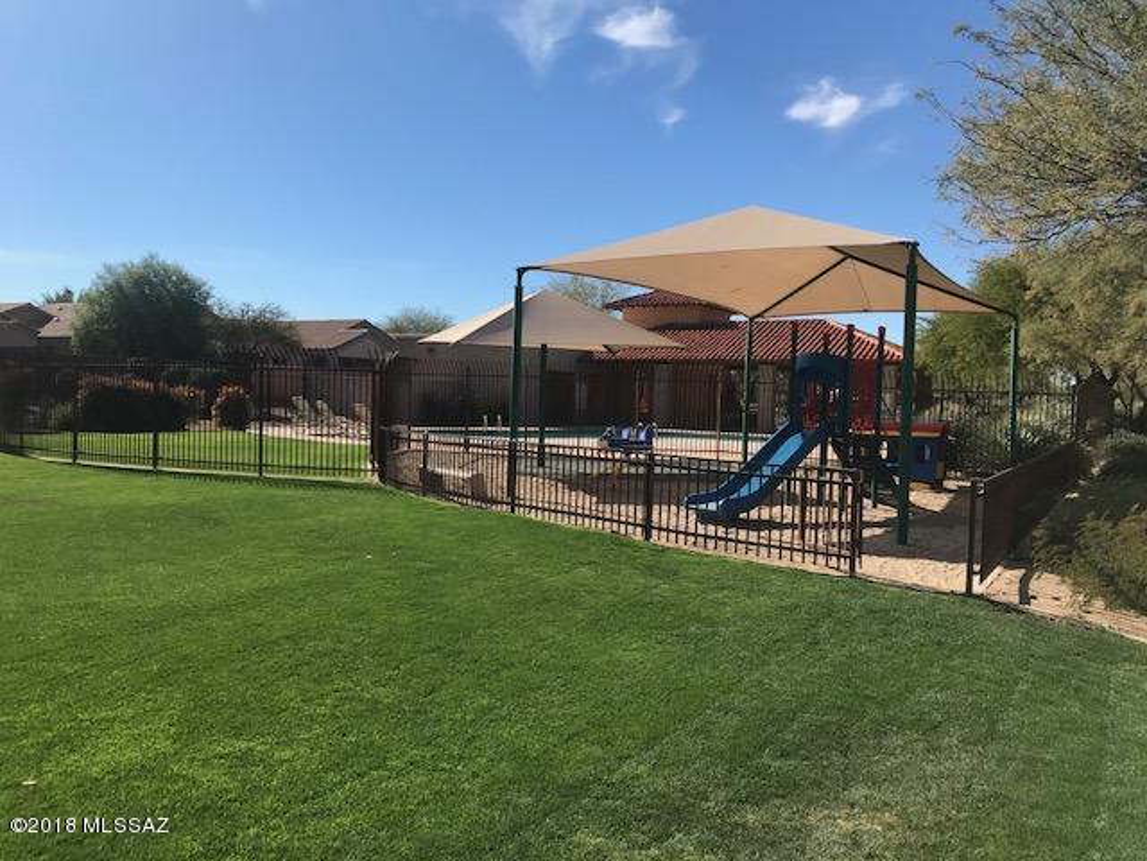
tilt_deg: -1.6
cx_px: 574
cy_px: 430
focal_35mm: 28
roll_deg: -1.9
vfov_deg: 49.7
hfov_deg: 63.4
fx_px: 928
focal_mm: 3.99
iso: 20
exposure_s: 1/2660
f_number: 1.8
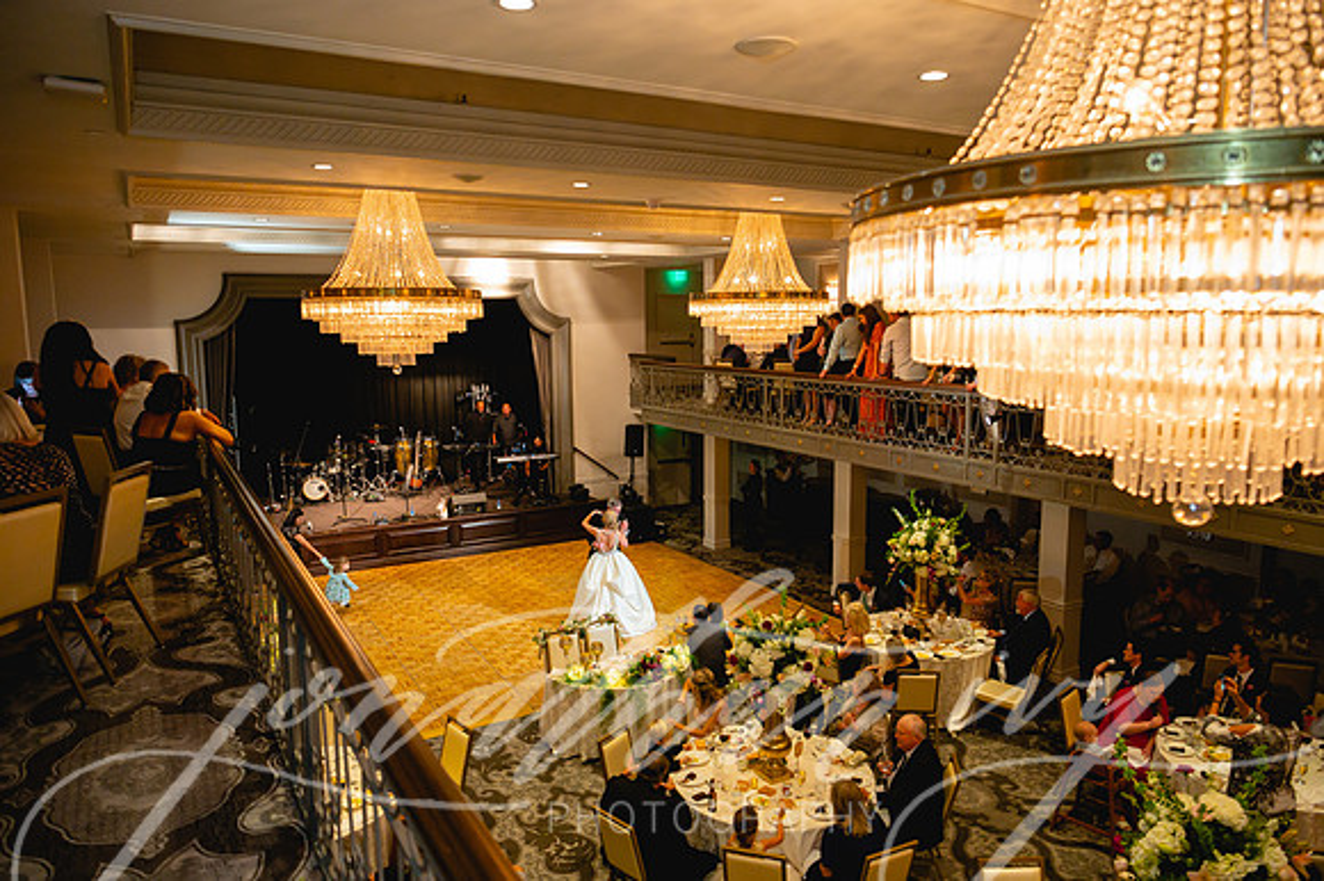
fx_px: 882
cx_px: 662
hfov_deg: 73.8
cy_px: 440
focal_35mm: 24
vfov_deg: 53.1
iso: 2000
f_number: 2.8
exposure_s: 1/80
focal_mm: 24
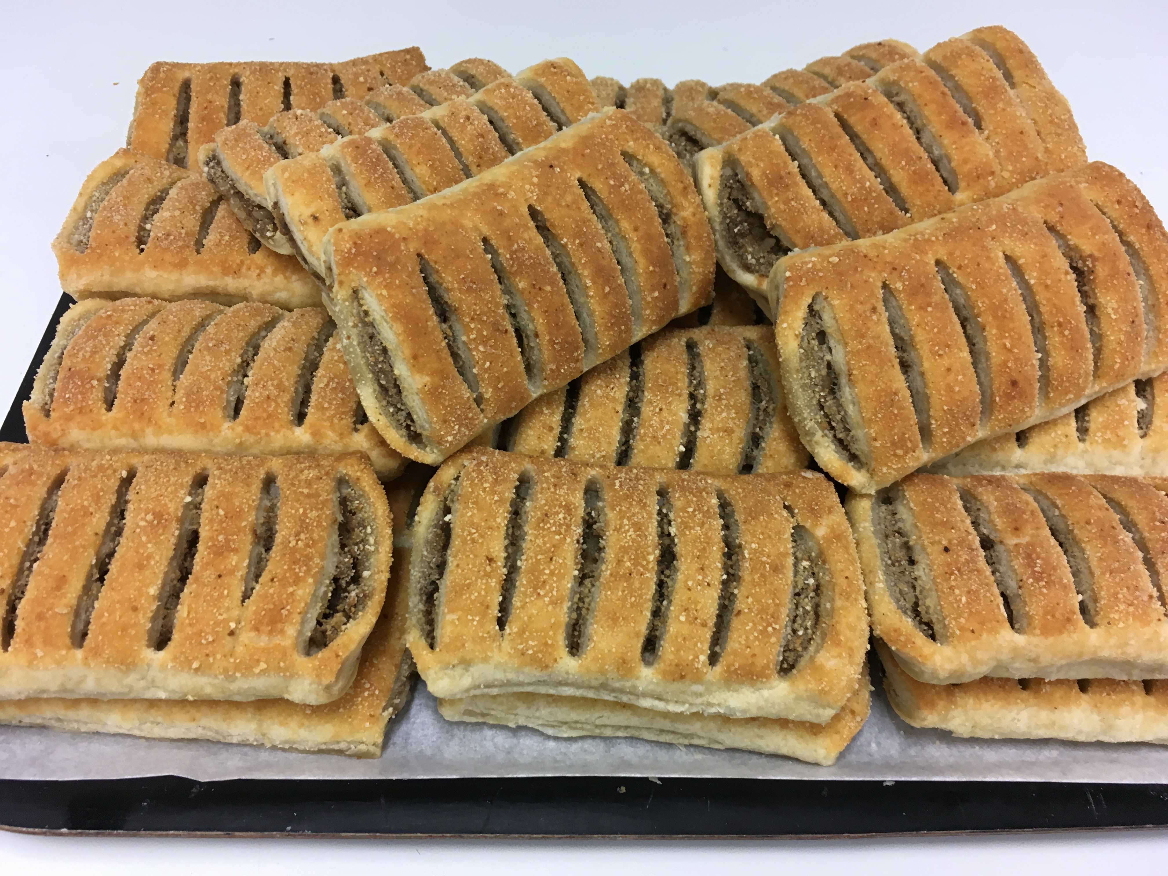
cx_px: 584
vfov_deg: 48.2
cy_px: 438
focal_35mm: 29
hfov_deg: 61.7
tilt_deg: -48.8
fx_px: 979
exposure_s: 1/33
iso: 50
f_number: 2.2
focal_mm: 4.15
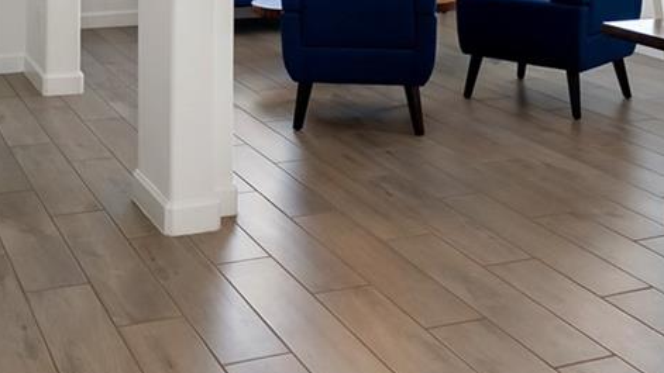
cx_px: 217
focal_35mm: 57
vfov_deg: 19.2
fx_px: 1004
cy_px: -138
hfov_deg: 36.2
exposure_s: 1/125
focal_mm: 16
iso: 200
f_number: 2.8
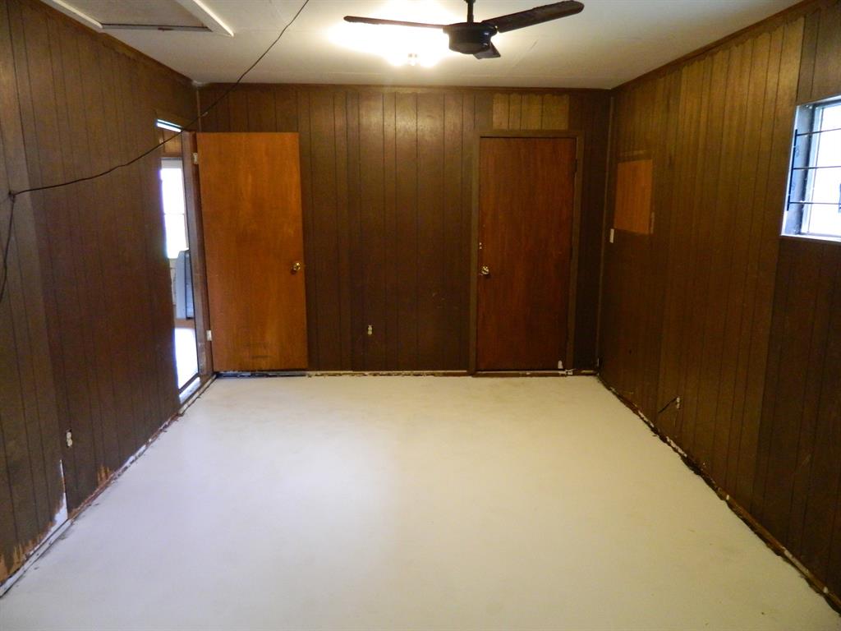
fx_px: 607
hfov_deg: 69.4
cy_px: 316
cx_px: 420
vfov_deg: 54.9
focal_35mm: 25
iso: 400
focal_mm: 4.5
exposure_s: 1/10
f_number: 3.1
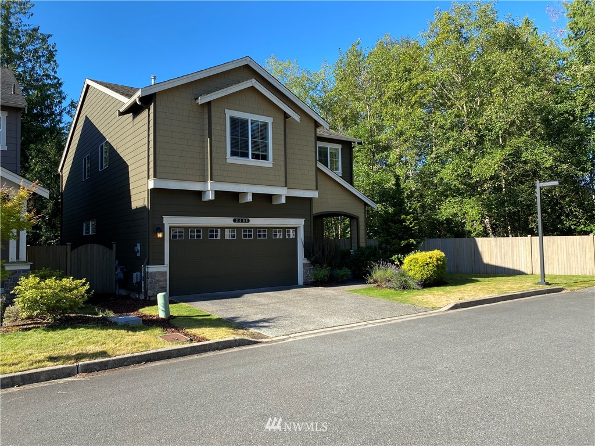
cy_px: 223
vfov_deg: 53.1
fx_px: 447
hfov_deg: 67.3
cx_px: 298
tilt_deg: +5.7
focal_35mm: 26
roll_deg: +0.5
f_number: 1.8
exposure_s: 1/852
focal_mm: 4.25
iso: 32
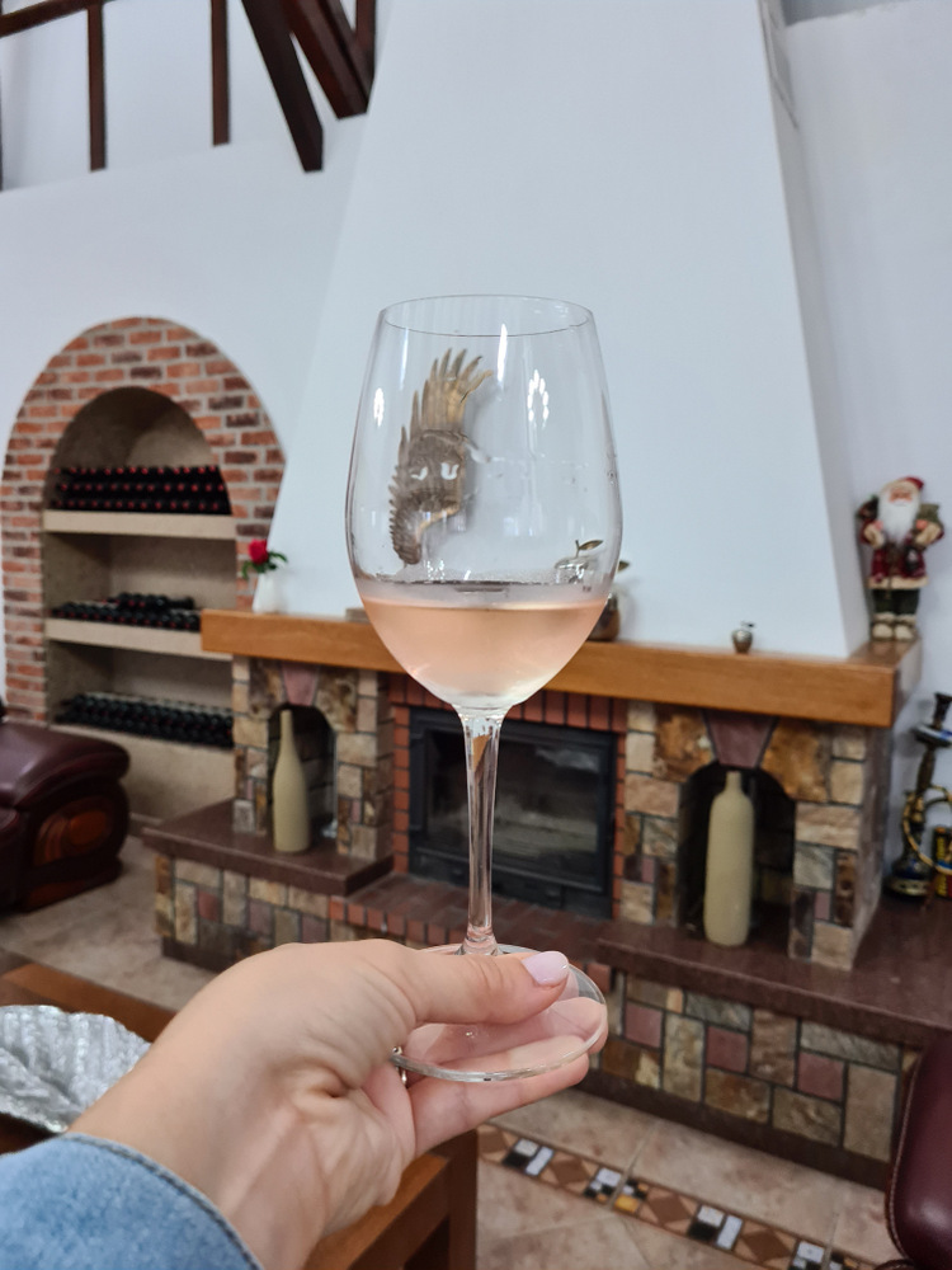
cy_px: 635
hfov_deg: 53.1
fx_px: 953
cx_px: 476
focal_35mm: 26
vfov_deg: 67.3
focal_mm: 5.4
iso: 500
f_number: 1.8
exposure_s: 1/50
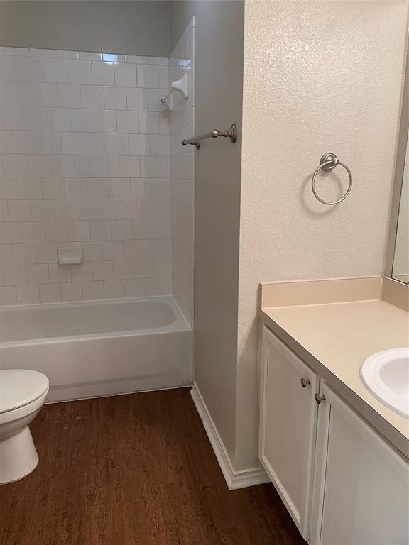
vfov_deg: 67.3
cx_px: 204
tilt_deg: -12.3
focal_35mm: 26
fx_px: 410
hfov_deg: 53.1
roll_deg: +1.4
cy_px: 272
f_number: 1.6
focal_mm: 4.2
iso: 80
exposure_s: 1/60
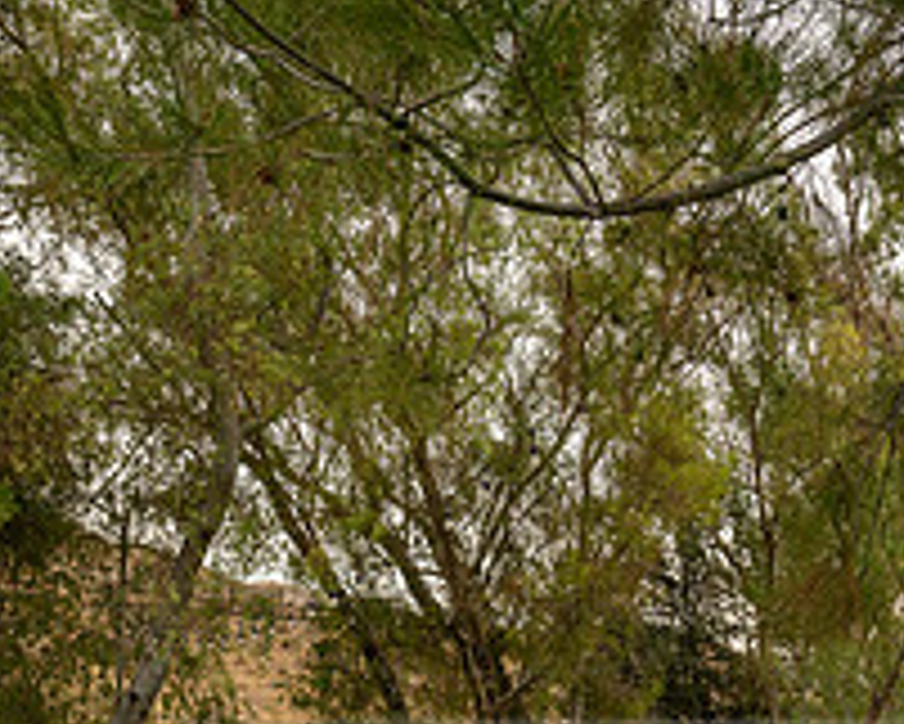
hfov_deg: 28.6
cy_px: 825
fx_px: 1740
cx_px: 706
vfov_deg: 22.0
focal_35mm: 65
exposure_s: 1/200
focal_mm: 24
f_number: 5.6
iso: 200
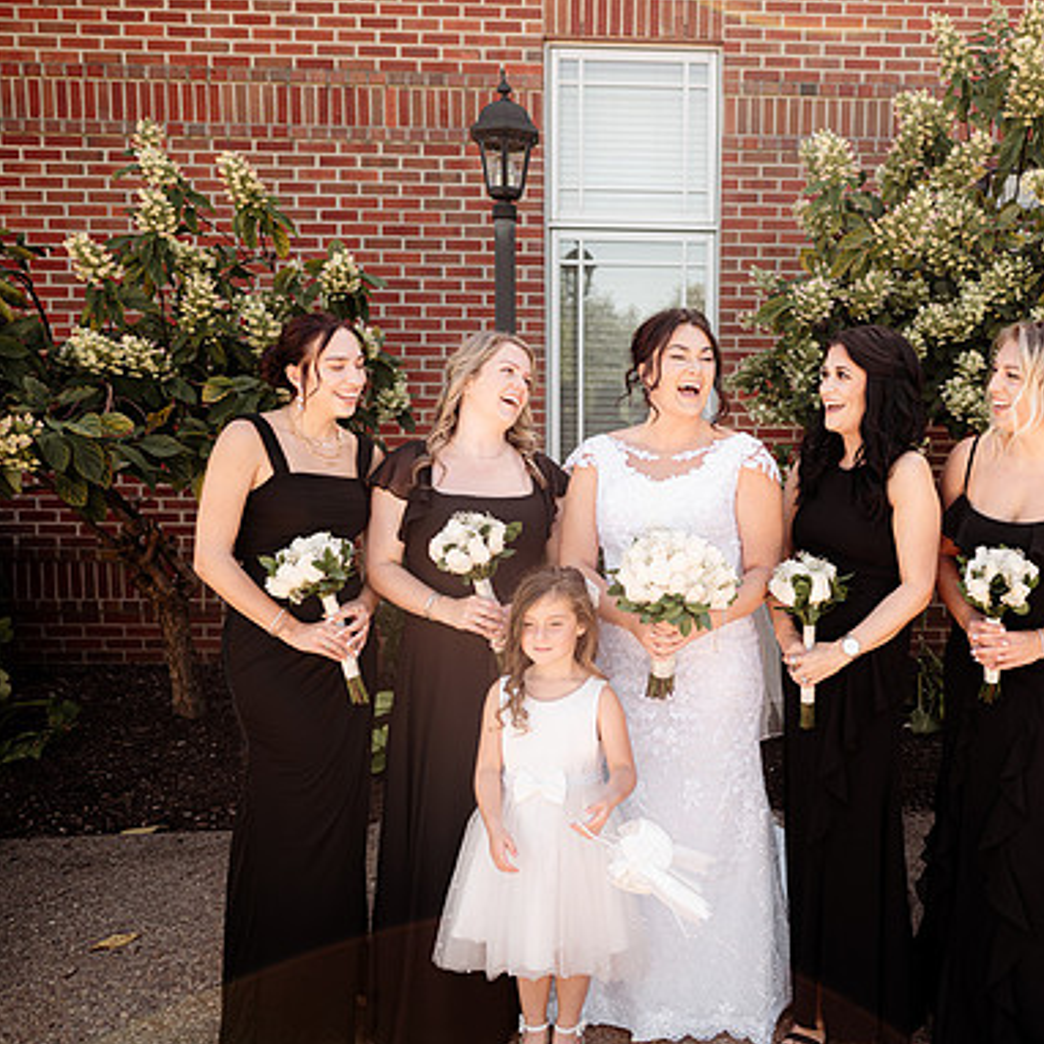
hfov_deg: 51.5
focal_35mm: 31
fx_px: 1058
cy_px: 526
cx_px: 700
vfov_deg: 52.5
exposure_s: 1/640
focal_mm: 24
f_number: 2.8
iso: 160
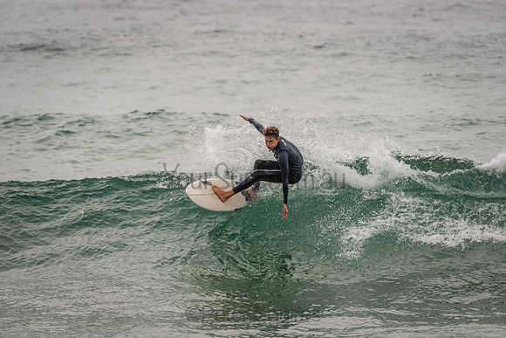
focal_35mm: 400
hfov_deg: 5.2
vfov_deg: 3.4
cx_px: 253
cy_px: 169
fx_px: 5623
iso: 220
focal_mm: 400
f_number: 5.6
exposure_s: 1/500
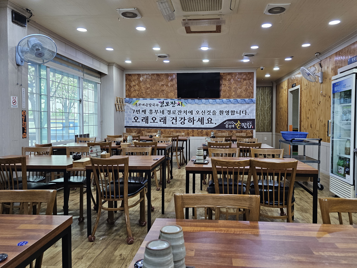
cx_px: 186
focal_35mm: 25
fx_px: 258
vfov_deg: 54.9
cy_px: 127
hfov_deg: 69.4
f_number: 1.7
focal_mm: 6.3
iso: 250
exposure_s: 1/120
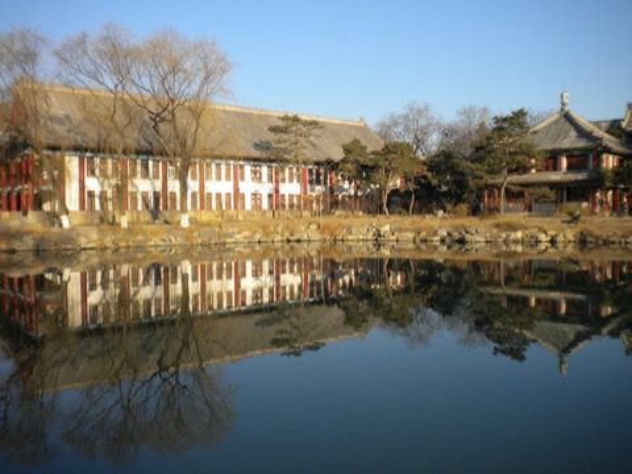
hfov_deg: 52.6
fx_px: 639
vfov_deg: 40.7
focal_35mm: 35
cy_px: 237
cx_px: 316
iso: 80
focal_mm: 6.3
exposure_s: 1/402
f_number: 4.6
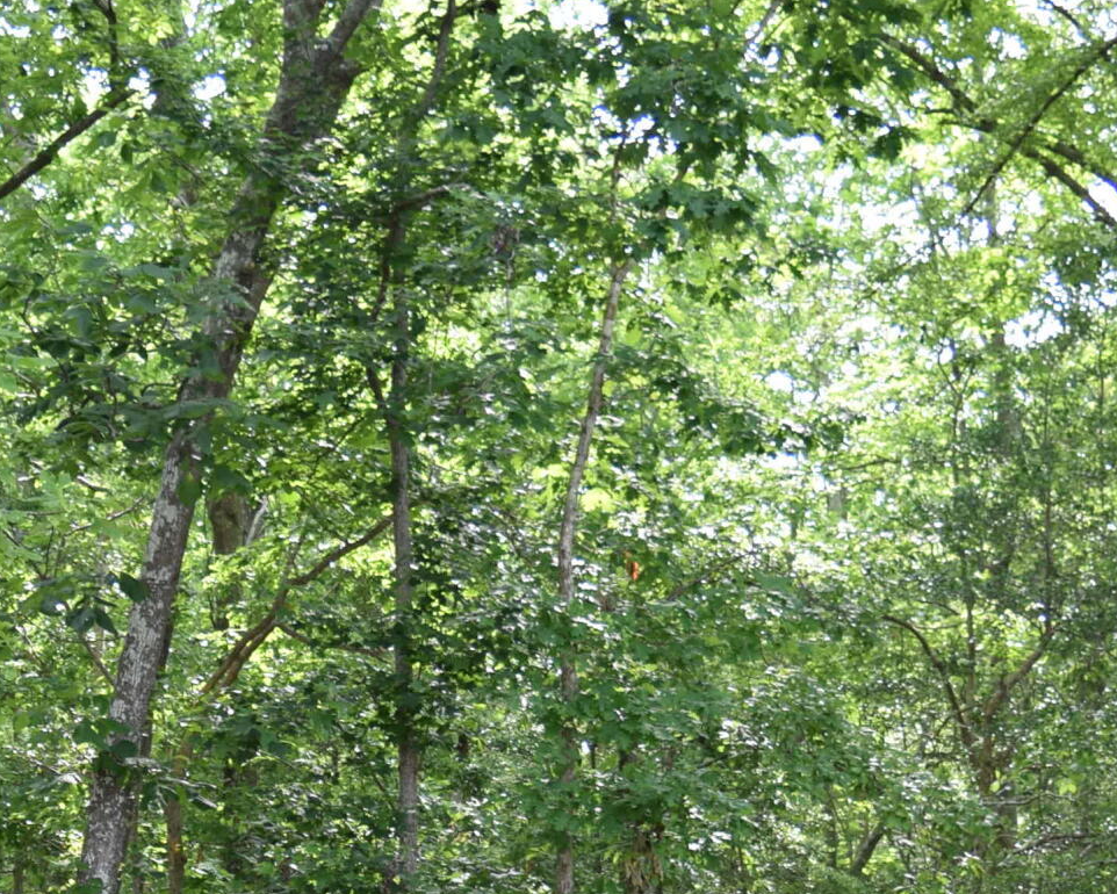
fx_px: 2612
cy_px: 1130
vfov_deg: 18.2
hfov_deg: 24.0
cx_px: 361
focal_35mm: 79
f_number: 3.5
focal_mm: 18
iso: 100
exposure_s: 1/80
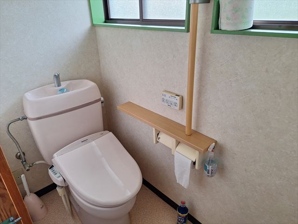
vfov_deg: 58.9
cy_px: 112
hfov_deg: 73.9
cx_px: 149
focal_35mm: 23
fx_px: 198
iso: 100
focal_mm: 5.54
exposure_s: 1/50
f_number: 1.8
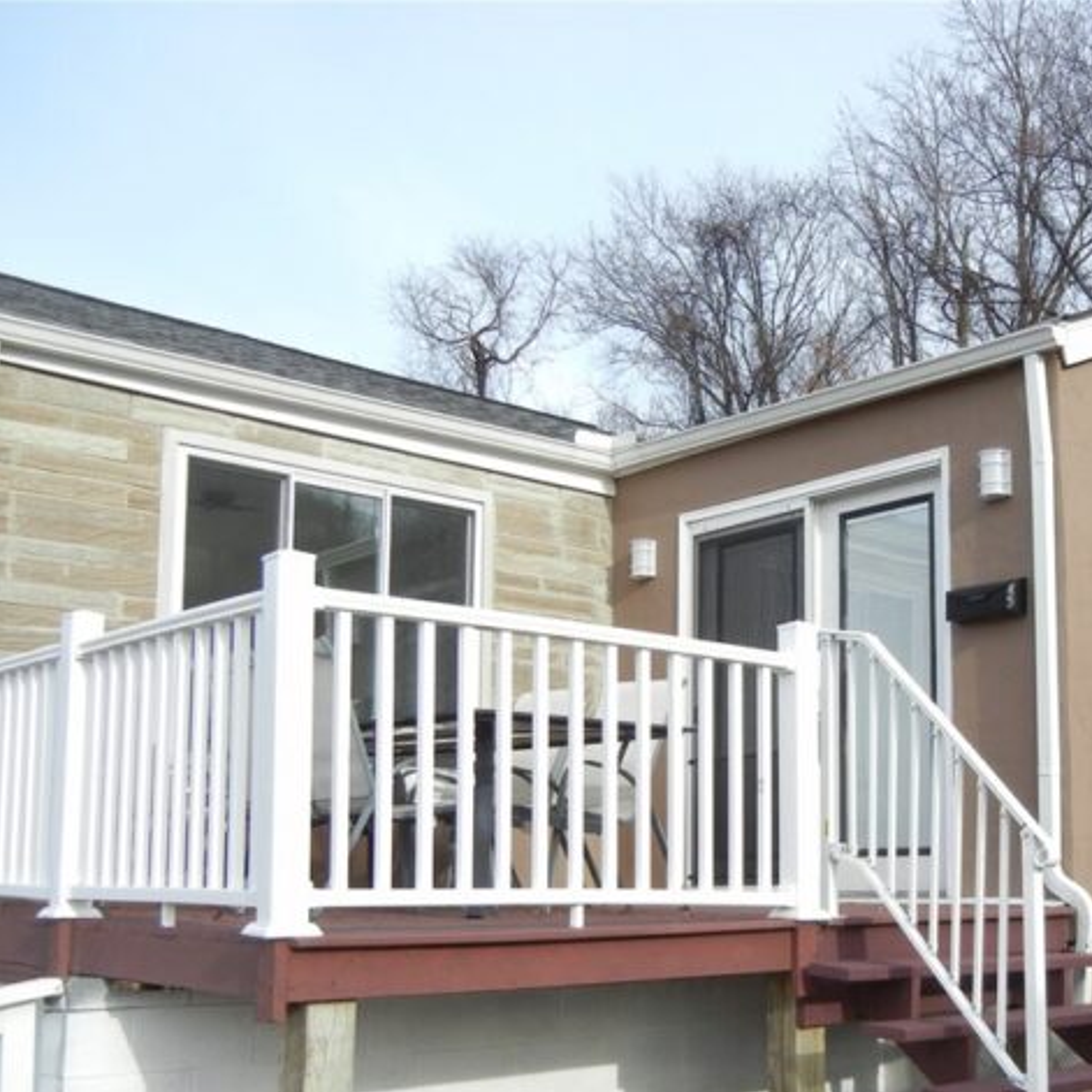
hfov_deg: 36.7
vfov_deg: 37.3
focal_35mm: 45
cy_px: 693
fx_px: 1606
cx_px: 814
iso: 160
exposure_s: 1/563
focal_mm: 5.4
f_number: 3.5
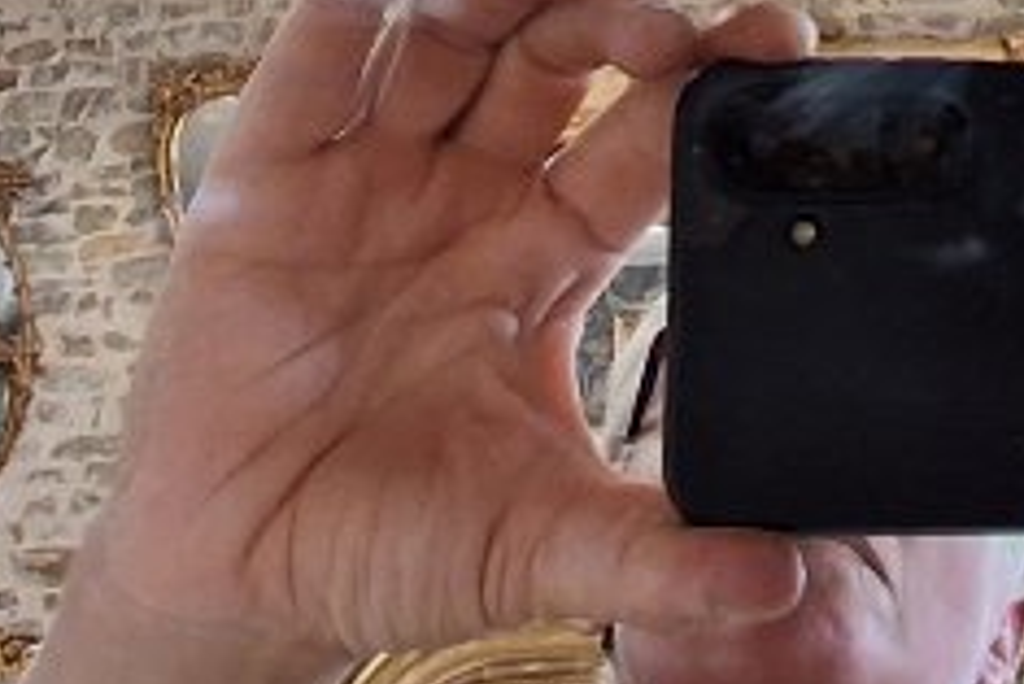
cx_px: 902
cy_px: -466
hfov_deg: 23.3
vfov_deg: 14.5
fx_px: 2419
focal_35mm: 85
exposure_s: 1/50
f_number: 2.2
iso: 125
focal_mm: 1.64
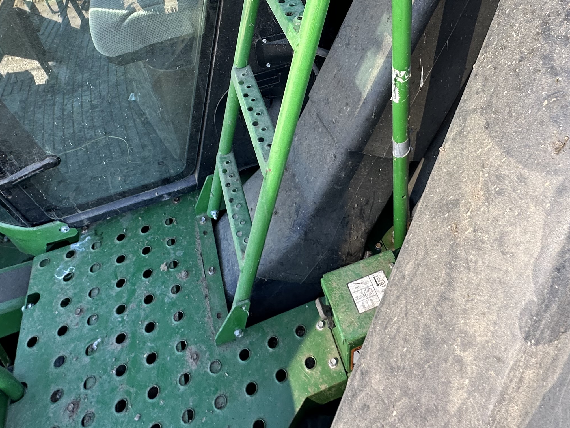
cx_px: 305
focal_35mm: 28
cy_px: 16
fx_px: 461
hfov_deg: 63.4
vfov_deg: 43.7
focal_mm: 2.22
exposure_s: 1/99
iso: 40
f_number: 2.2
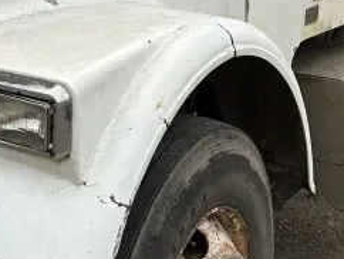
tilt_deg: -6.5
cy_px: -20
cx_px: 95
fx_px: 1025
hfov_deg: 19.0
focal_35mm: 103
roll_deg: -0.1
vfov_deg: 14.1
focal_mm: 5.7
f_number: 1.5
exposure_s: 1/611
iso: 50
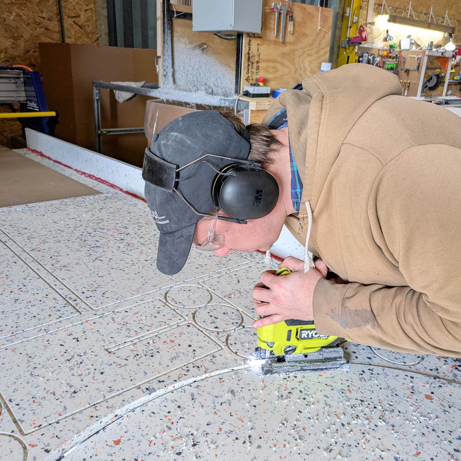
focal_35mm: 30
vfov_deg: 53.9
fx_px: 452
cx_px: 232
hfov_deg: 54.0
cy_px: 256
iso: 142
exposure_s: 1/120
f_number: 1.89
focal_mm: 5.43
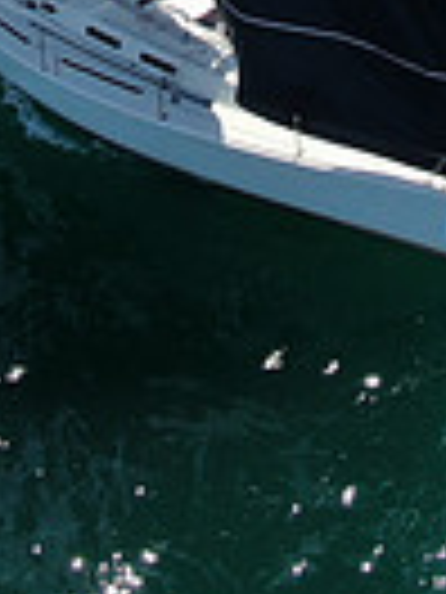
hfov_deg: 11.7
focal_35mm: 127
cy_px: -304
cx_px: 252
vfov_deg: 14.5
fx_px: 2182
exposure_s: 1/1250
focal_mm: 5
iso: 100
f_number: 3
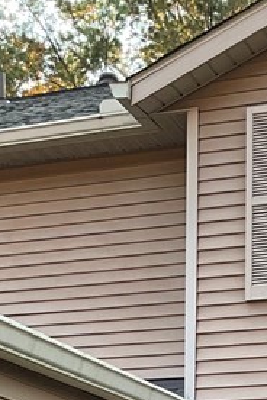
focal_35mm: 112
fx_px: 1246
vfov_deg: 16.1
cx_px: 184
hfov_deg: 12.2
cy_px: 661
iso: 32
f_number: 1.8
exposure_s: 1/120
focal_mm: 3
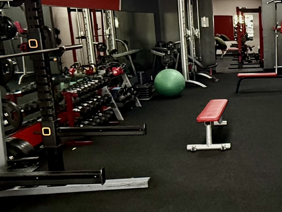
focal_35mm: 47
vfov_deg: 30.9
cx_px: 300
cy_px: 98
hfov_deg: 35.4
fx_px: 383
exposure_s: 1/122
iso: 500
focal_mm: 2.22
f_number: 2.2
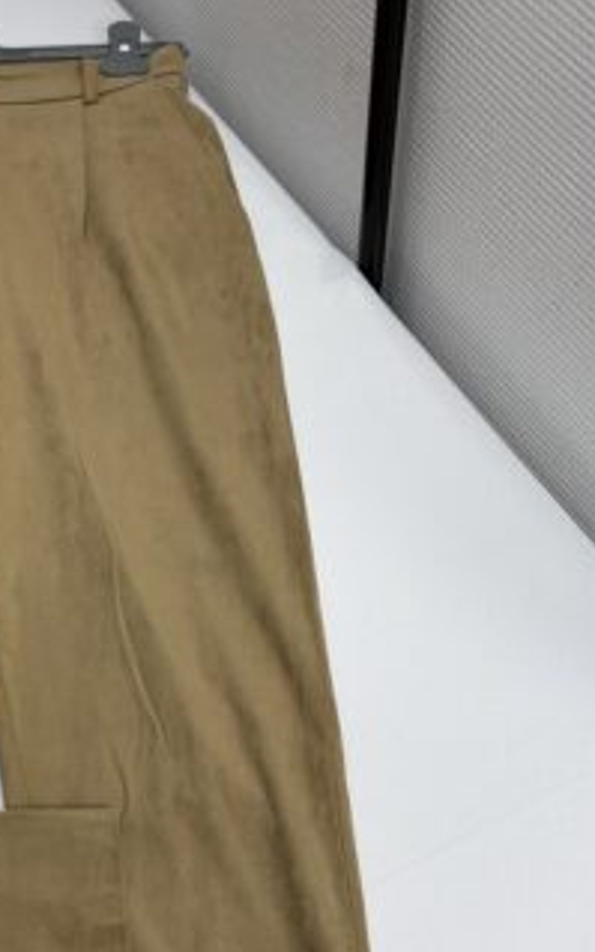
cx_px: 102
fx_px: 1348
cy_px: 608
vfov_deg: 38.6
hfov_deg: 24.4
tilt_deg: -57.8
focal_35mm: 52
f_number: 1.6
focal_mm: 5.96
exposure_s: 1/294
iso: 40
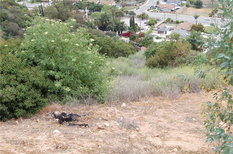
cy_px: 77
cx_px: 116
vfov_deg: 34.1
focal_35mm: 39
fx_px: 252
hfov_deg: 49.6
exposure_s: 1/160
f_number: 6.3
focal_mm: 26
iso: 200
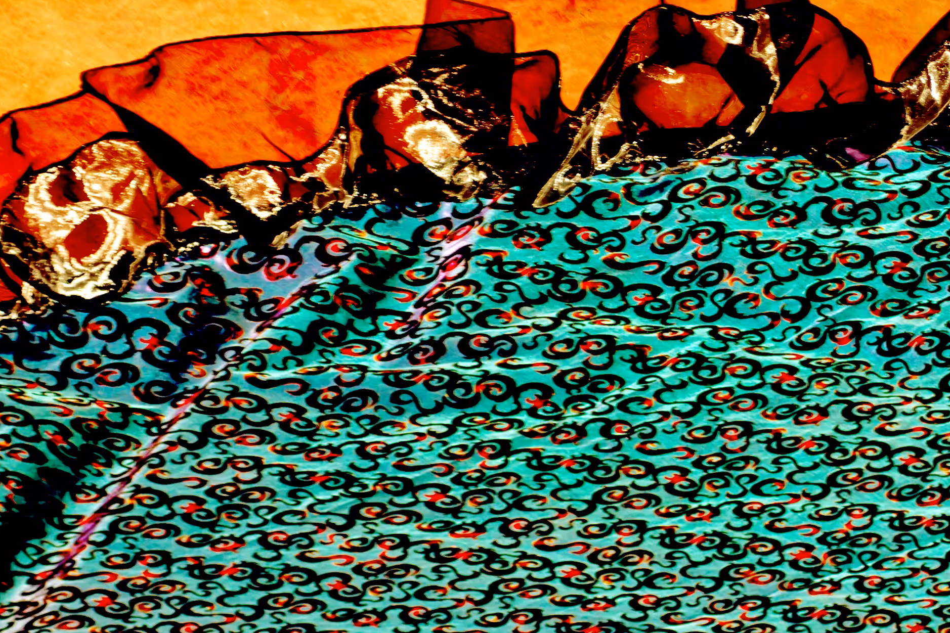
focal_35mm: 188
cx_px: 628
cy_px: 347
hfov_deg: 10.9
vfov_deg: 7.3
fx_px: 4964
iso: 100
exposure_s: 1/200
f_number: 7.1
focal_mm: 55
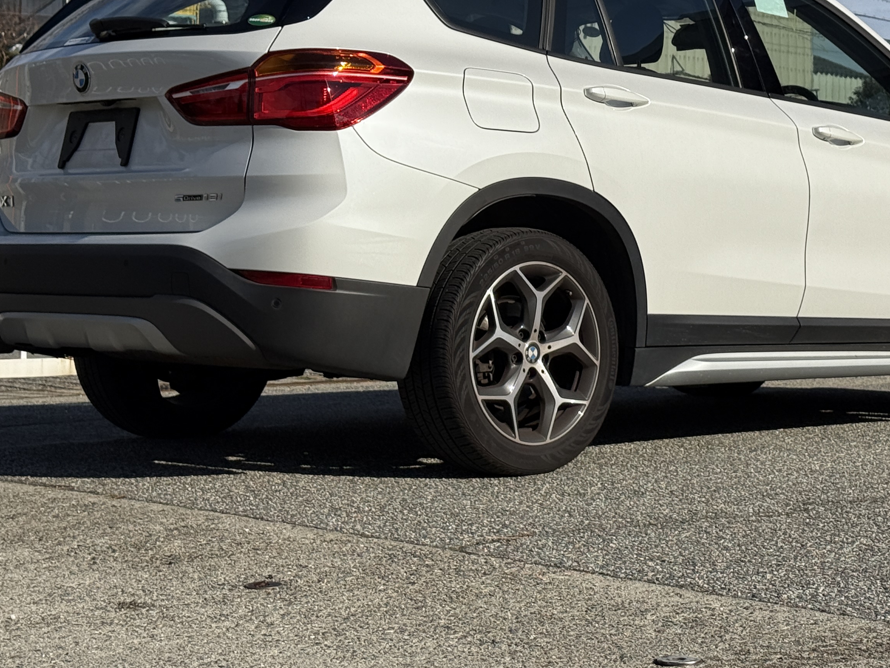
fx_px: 2160
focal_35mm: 84
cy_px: 152
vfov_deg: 17.4
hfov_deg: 23.2
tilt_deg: +3.2
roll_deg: -0.6
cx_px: 547
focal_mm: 6.76
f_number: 1.78
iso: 64
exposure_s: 1/9901
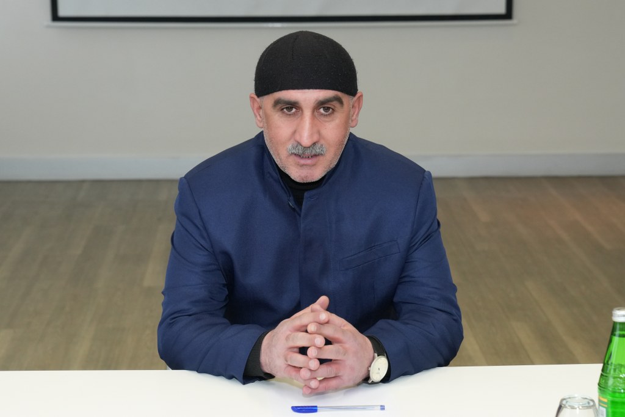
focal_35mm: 94
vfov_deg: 14.6
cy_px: 208
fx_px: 1632
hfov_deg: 21.7
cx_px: 312
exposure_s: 1/320
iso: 1600
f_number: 5.6
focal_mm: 63
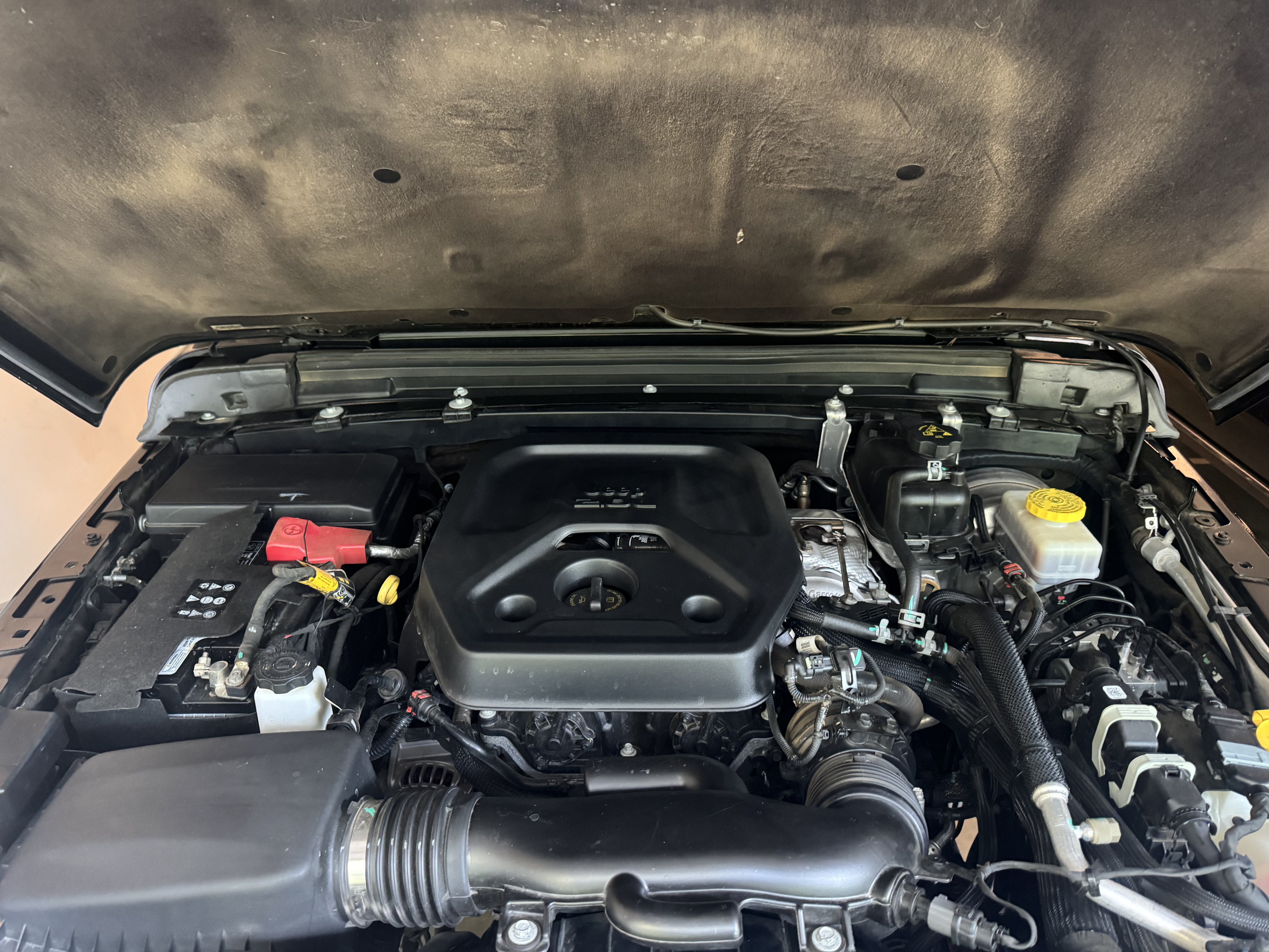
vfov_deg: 56.8
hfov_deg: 71.6
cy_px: 476
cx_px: 634
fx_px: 880
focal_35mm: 24
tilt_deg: -28.3
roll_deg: +0.0
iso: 1000
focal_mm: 6.76
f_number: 1.78
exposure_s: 1/30
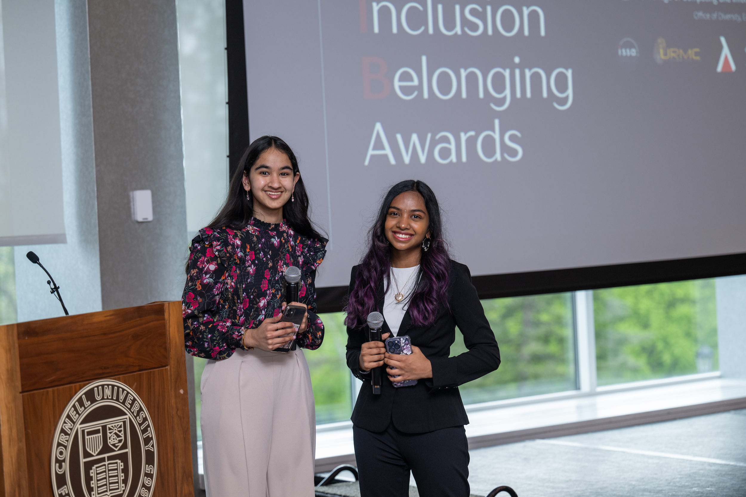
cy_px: 248
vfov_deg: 15.0
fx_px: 1886
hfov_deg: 22.4
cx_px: 373
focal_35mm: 91
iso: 320
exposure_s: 1/160
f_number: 3.2
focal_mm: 91
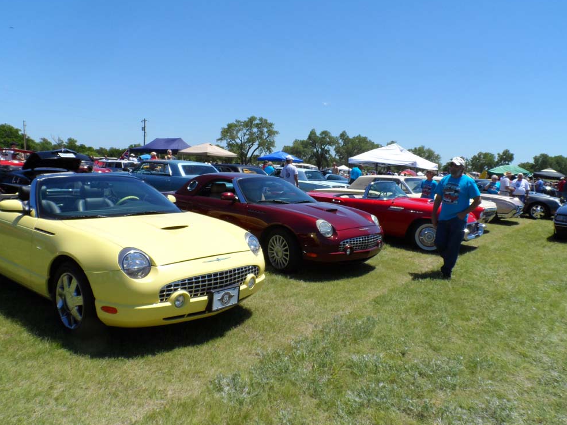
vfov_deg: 54.9
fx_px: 409
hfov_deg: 69.4
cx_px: 285
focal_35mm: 25
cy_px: 205
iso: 80
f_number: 4.5
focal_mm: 4
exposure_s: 1/750
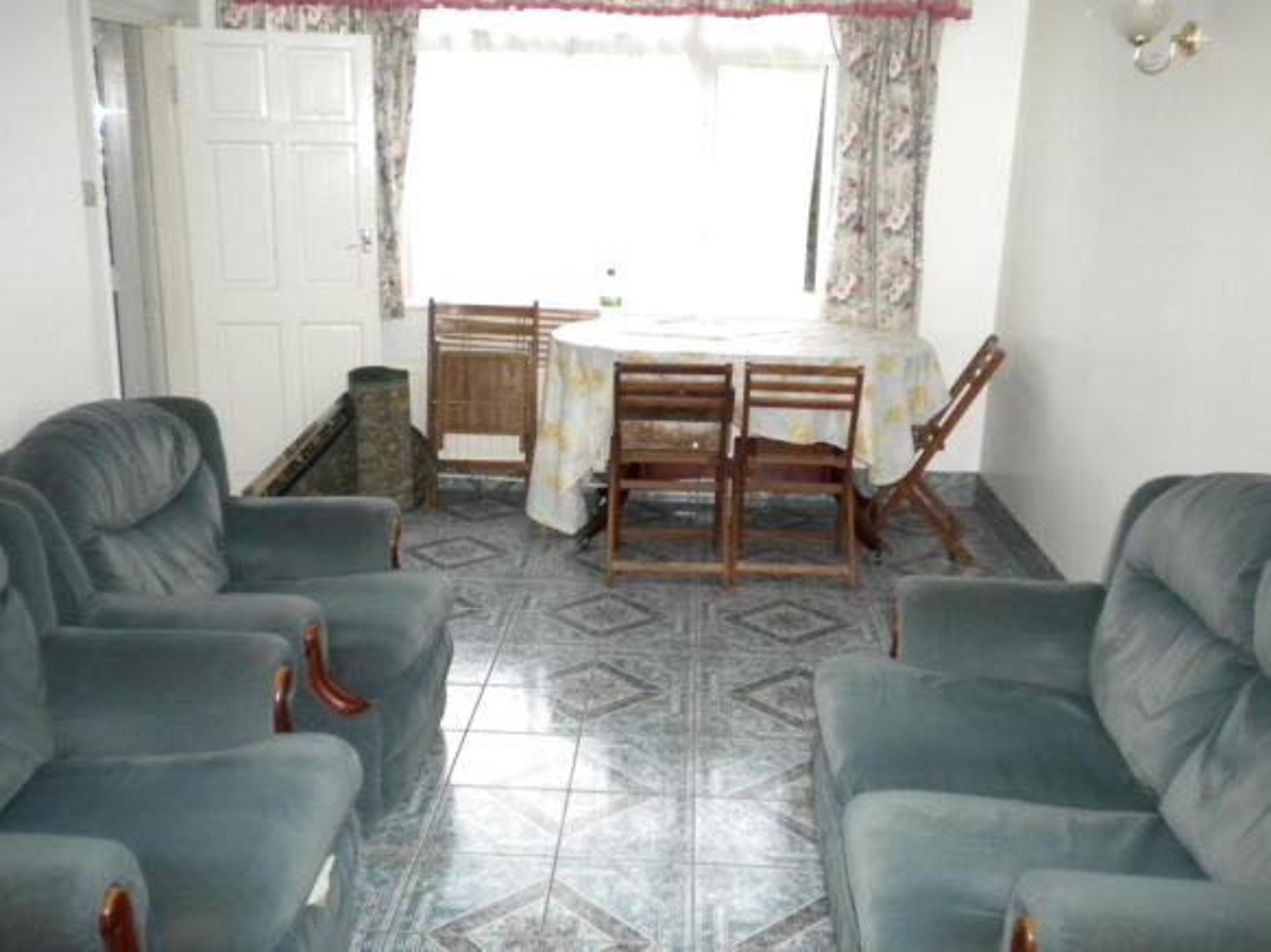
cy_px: 476
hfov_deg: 52.6
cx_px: 636
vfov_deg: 40.7
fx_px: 1285
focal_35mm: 35
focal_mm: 6.3
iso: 400
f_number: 3.1
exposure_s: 1/37
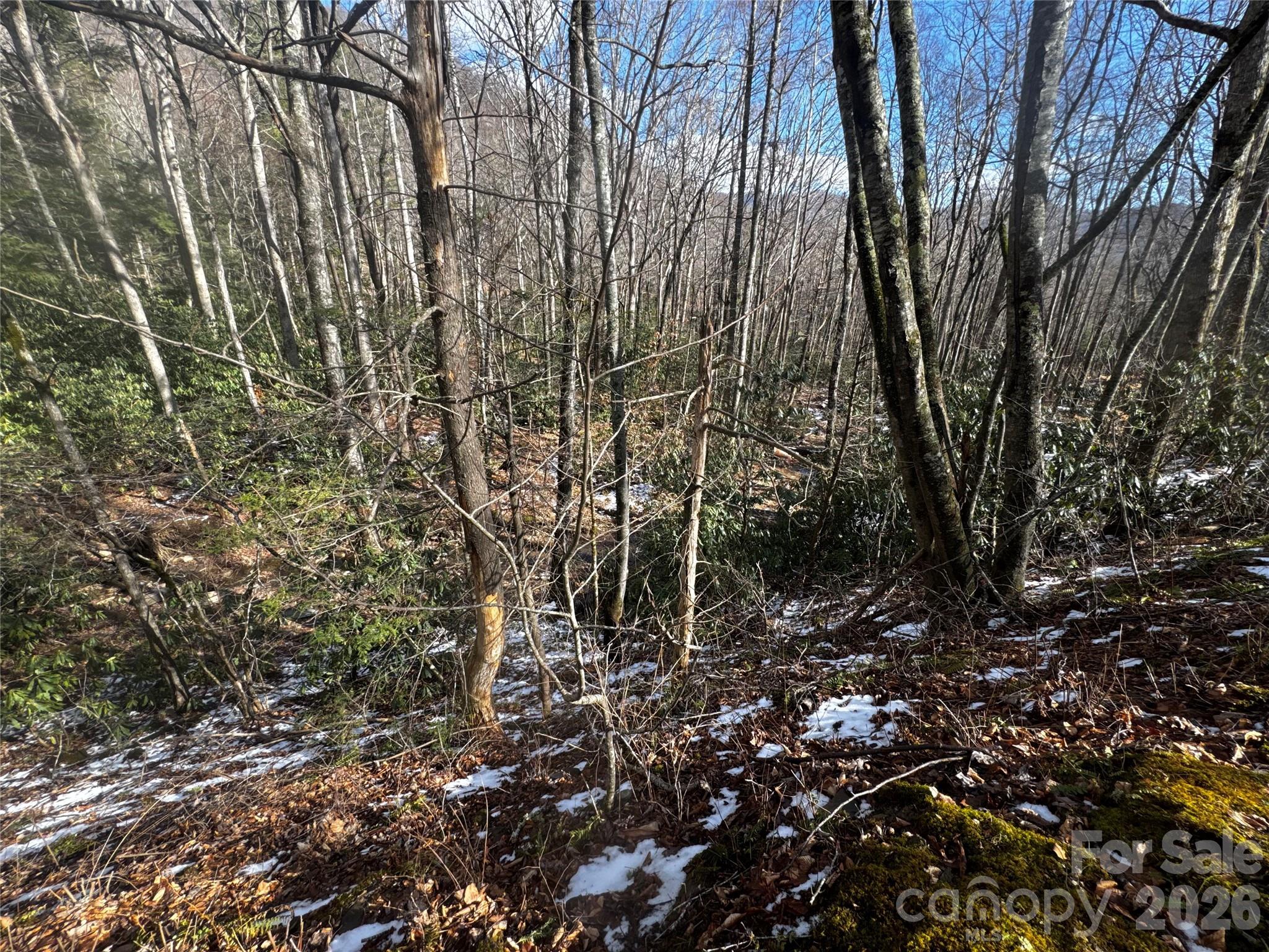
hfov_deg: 102.1
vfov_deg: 85.7
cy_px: 476
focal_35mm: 14
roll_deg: -1.2
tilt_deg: -24.1
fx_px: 513
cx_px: 634
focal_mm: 2.22
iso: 40
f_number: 2.2
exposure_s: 1/313
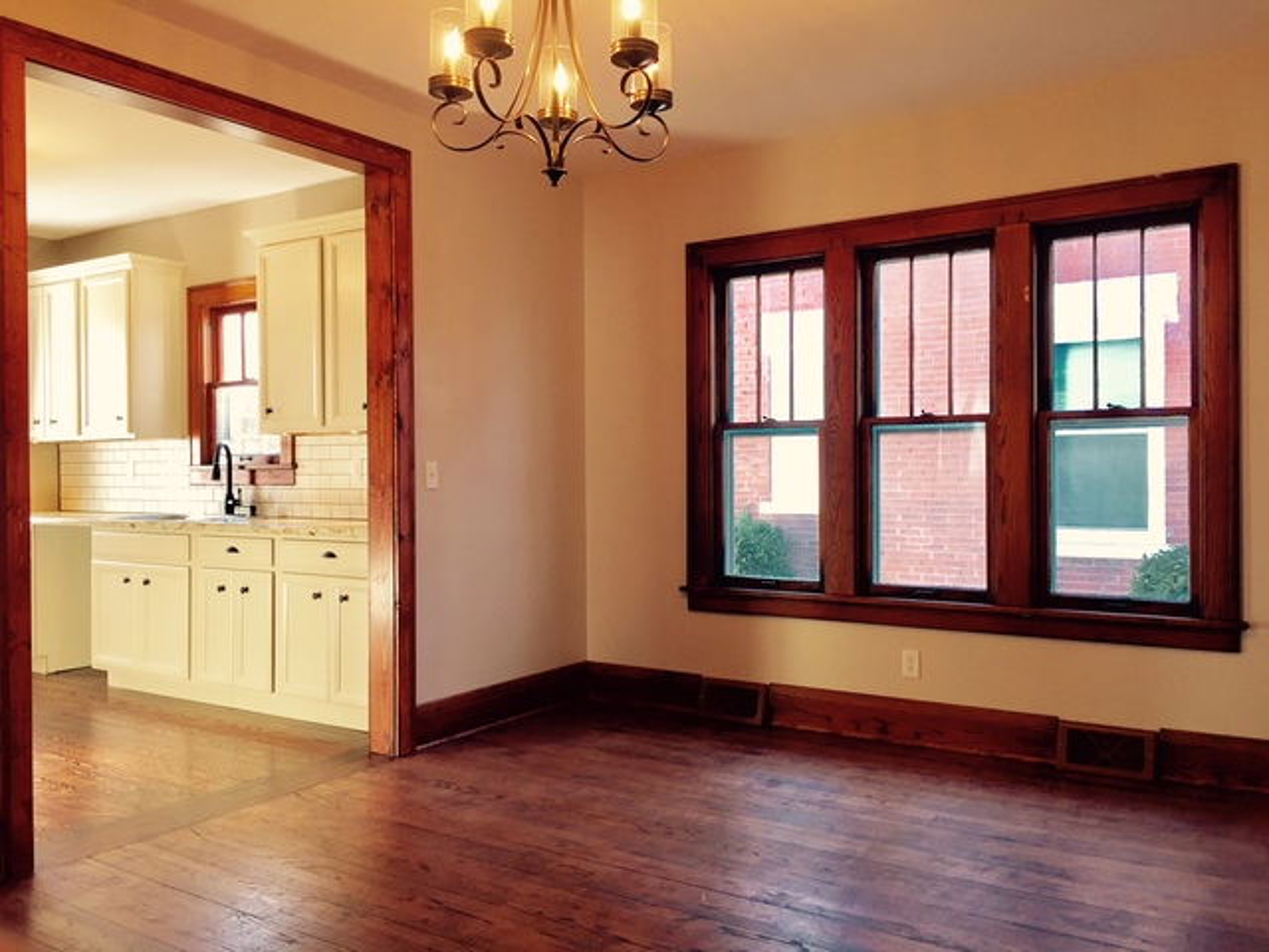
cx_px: 634
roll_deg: +0.2
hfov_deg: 61.7
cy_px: 476
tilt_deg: -0.9
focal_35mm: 29
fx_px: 1063
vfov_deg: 48.2
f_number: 2.2
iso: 40
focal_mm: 4.15
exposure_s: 1/40
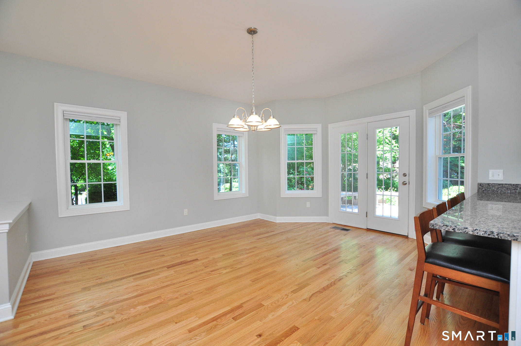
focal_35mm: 15
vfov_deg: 77.2
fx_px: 217
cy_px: 173
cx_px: 260
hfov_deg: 100.5
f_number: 4.5
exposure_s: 1/100
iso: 400
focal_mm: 10
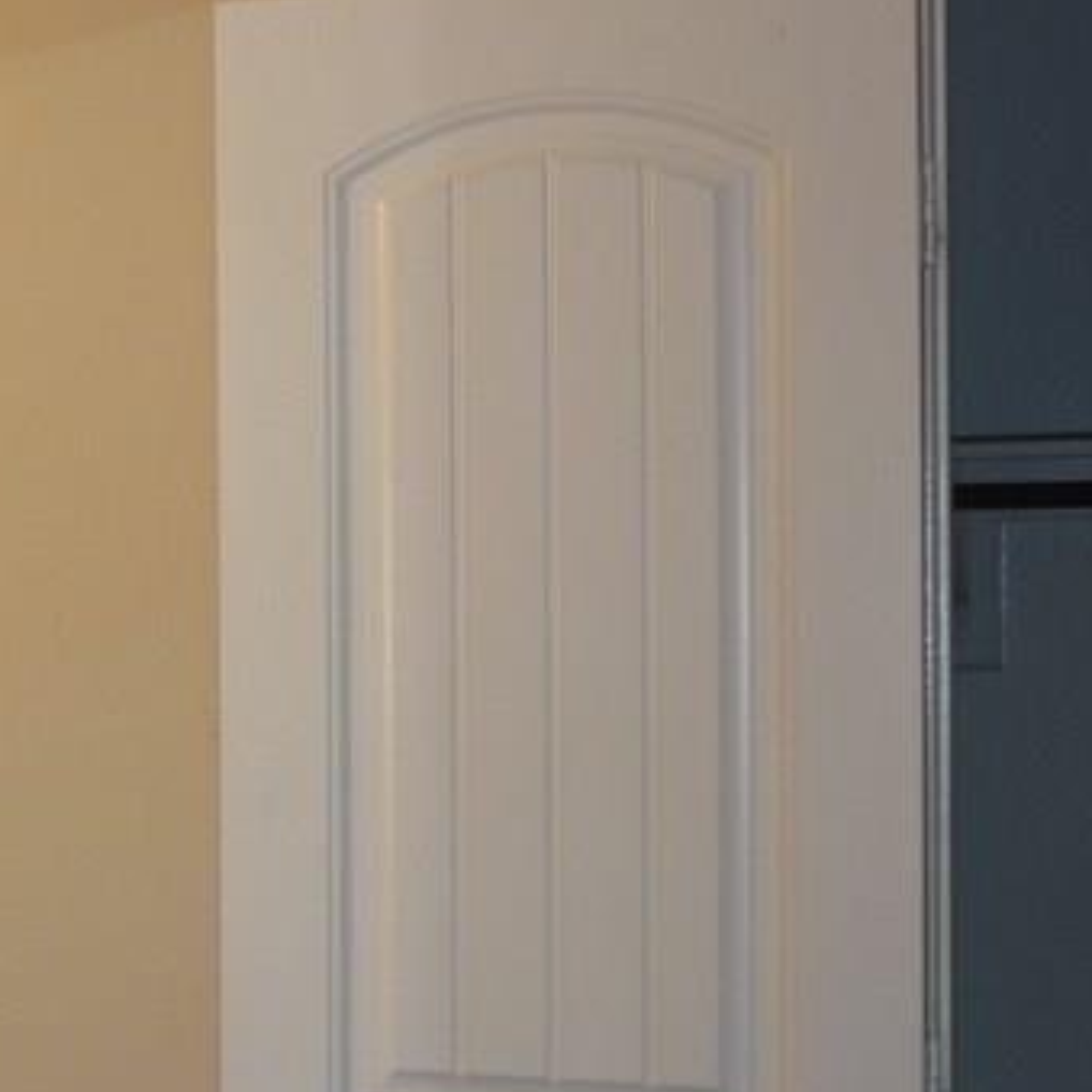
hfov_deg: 17.9
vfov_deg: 19.7
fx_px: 3141
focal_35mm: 88
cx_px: -493
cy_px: 560
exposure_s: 1/30
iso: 100
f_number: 2.8
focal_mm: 5.5
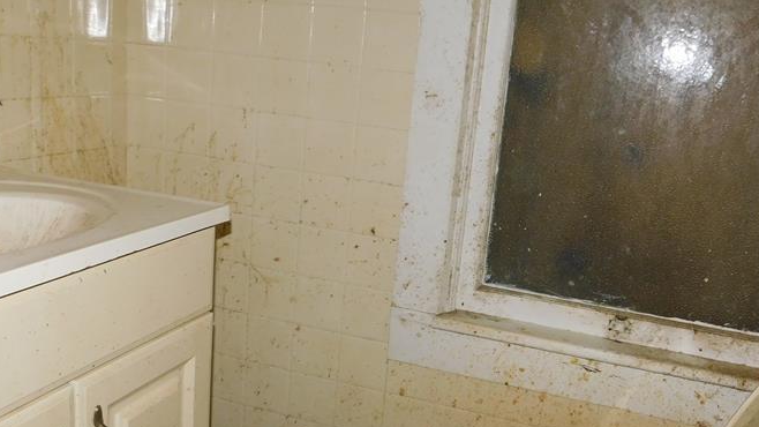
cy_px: 257
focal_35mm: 39
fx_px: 785
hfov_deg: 51.5
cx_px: 418
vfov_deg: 30.3
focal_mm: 4
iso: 200
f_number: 3
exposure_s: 1/30
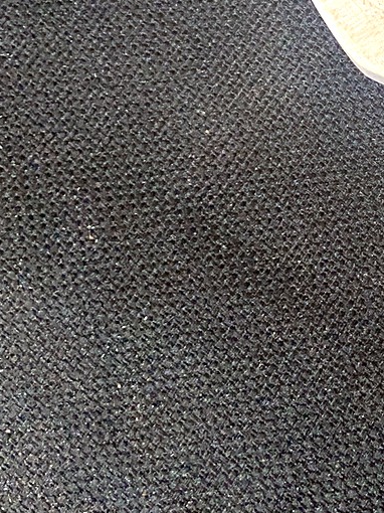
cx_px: 498
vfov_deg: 25.7
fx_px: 1066
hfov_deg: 18.9
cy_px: 2
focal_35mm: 72
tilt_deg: -78.0
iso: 500
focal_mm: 4.25
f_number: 1.8
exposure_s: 1/60
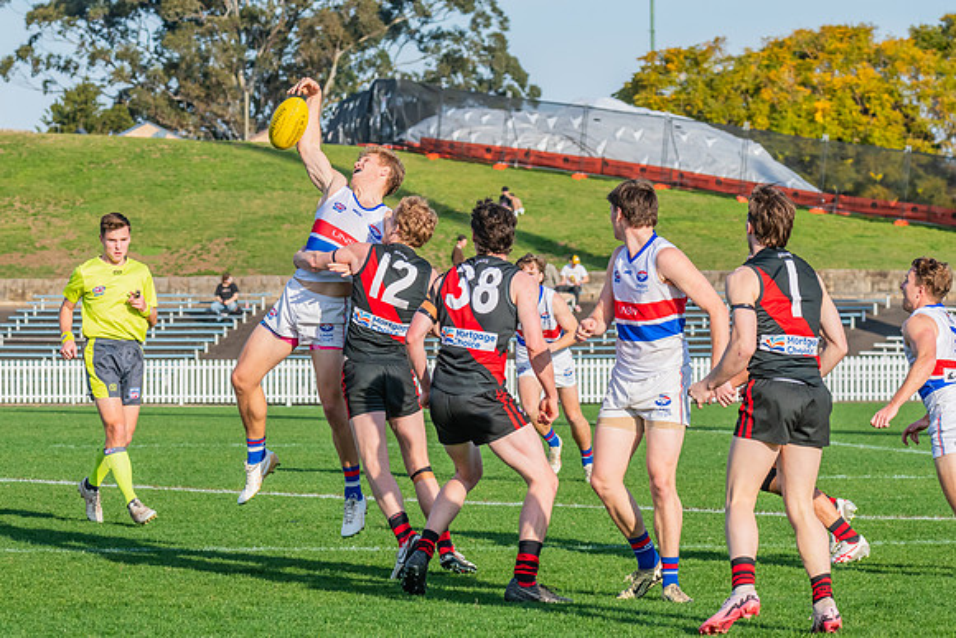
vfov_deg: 6.6
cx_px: 372
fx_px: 5524
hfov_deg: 9.9
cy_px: 248
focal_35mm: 208
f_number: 10
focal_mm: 170
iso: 800
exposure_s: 1/1250
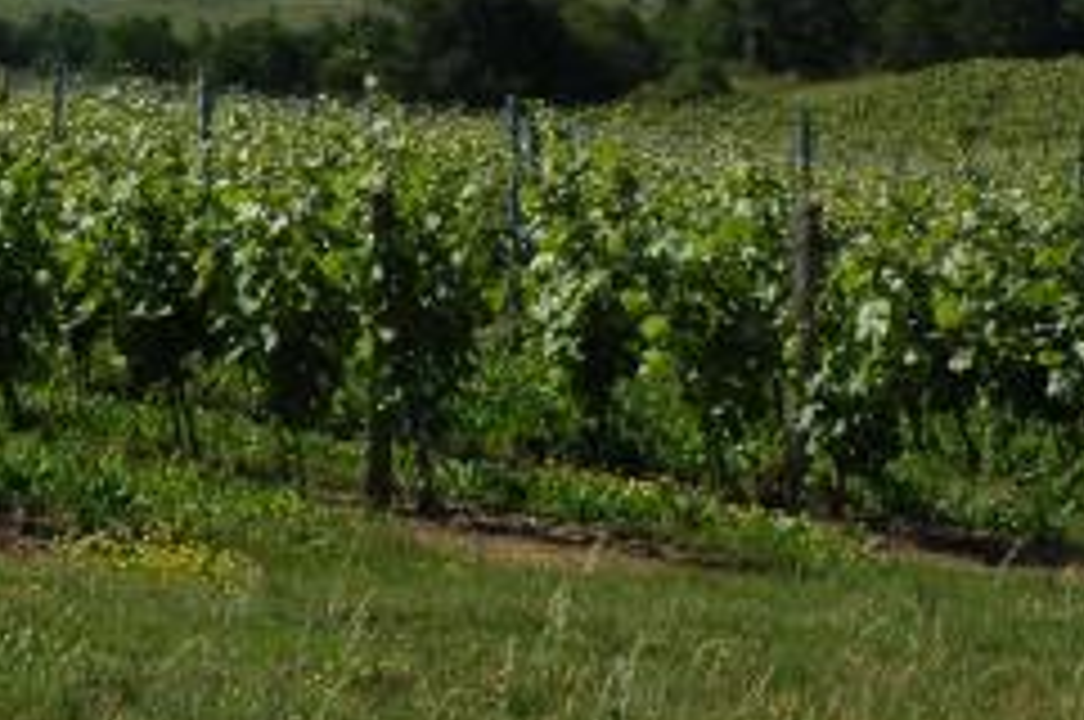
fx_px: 5593
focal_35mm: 186
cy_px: -54
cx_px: 196
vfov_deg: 7.3
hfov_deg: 11.0
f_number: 11
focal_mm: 52
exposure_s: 1/350
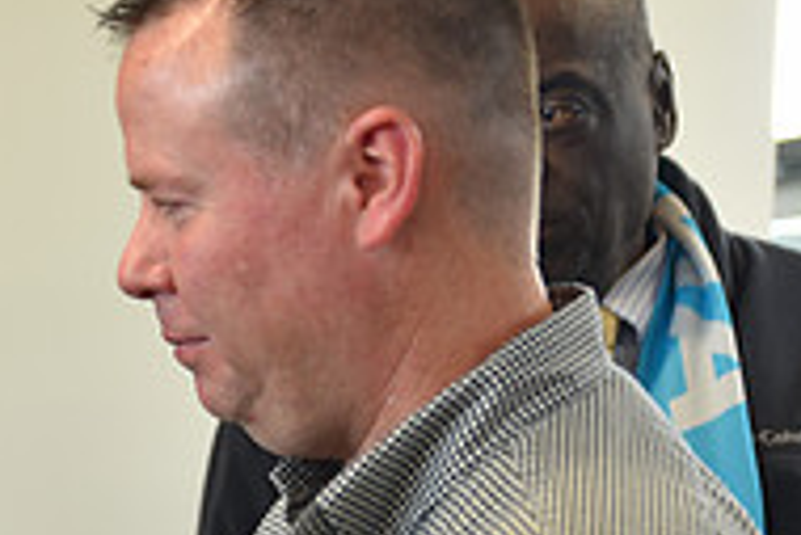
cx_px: -148
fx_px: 2583
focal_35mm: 116
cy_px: 663
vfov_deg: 11.6
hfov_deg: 16.9
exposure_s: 1/60
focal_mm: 38
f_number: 2.8
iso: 400
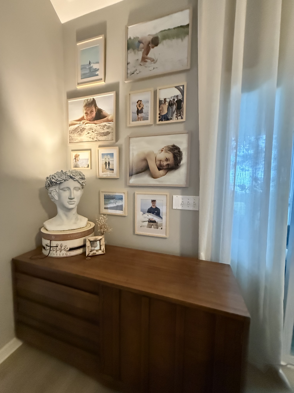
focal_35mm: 14
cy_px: 196
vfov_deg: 102.1
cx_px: 147
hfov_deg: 85.7
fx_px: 159
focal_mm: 2.22
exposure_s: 1/60
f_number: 2.2
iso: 1250
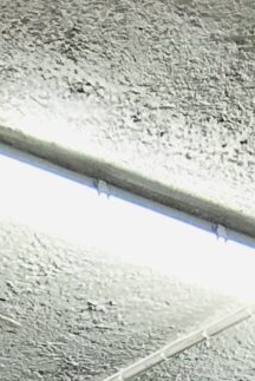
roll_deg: +0.1
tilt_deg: -4.1
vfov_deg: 7.4
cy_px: 1425
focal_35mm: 214
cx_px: 417
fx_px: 2269
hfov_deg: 6.3
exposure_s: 1/50
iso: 160
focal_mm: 5.7
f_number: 1.5
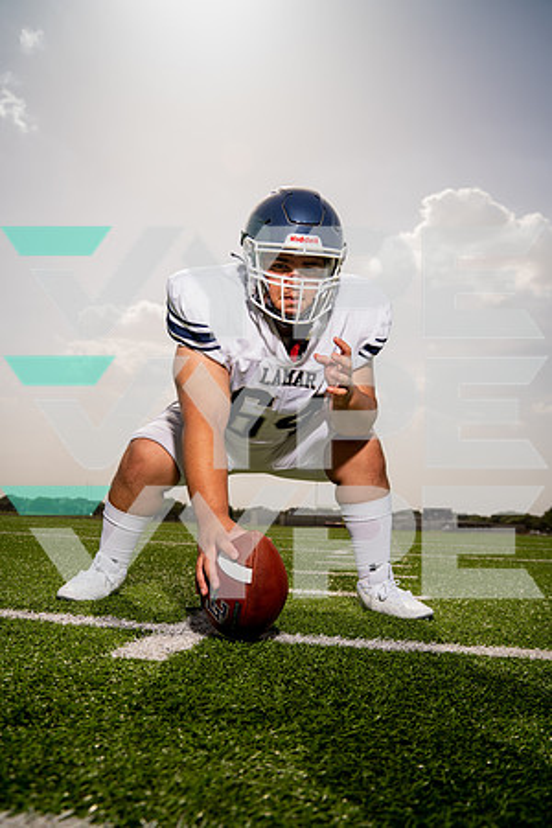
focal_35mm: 27
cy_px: 414
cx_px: 276
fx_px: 621
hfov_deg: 47.9
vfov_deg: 67.4
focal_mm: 27
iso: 100
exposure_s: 1/800
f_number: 4.5
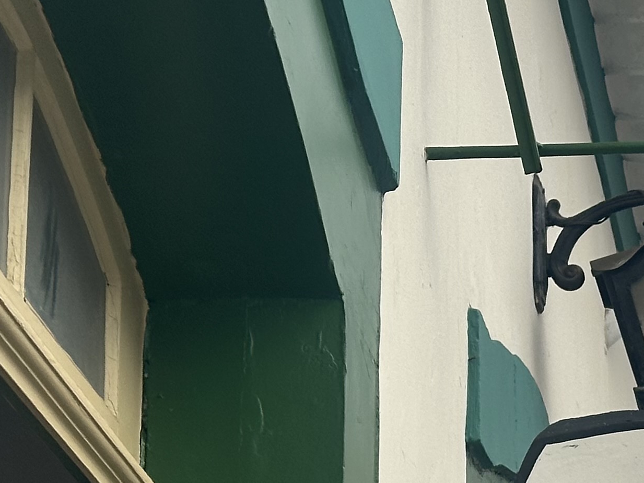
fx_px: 2921
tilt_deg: +13.6
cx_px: 782
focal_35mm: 157
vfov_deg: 9.3
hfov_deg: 12.3
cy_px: 663
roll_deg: +0.7
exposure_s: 1/3058
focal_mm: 6.86
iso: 64
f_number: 1.78
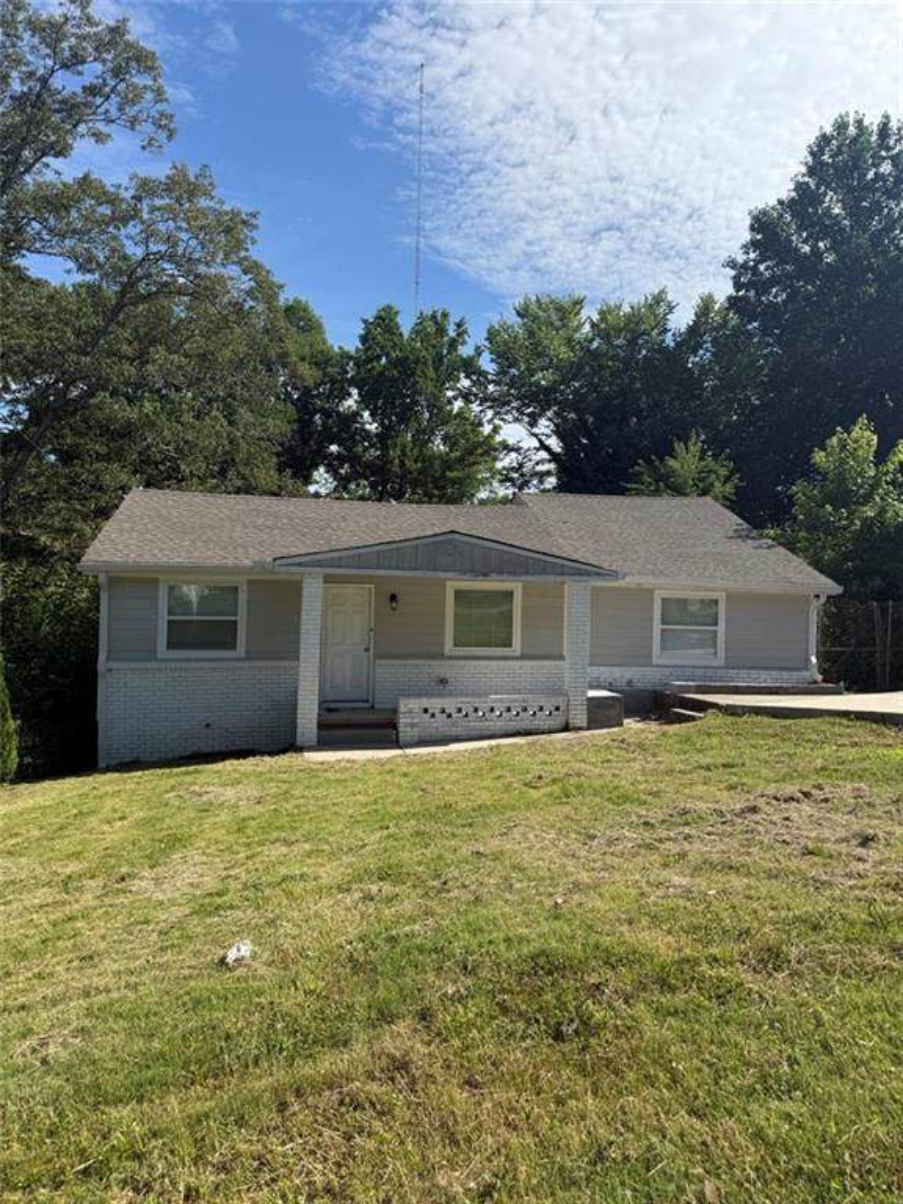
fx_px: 835
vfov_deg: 71.6
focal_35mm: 24
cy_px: 602
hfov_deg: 56.8
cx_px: 452
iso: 100
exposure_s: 1/4975
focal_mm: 6.76
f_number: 1.78
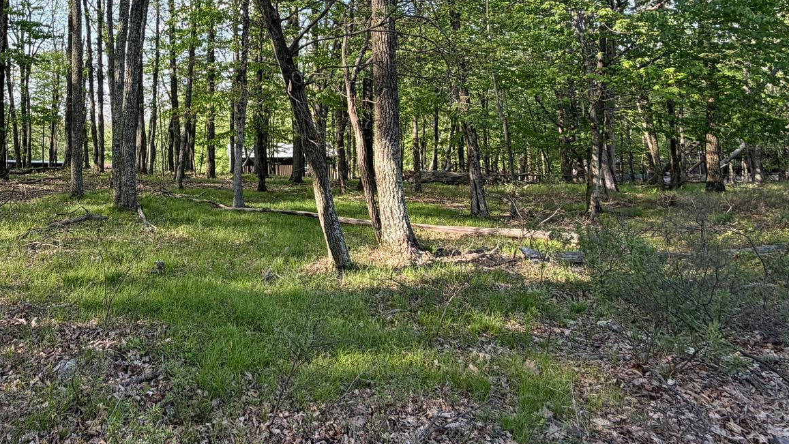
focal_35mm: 27
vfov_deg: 40.8
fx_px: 565
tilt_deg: +3.9
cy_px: 80
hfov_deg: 65.9
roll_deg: +1.9
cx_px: 206
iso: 40
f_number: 2.2
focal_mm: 2.22
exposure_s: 1/174
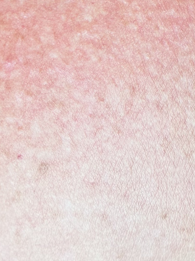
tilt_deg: -69.3
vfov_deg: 18.4
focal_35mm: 90
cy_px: -167
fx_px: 676
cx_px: 139
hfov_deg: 16.4
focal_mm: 2.22
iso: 100
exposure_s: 1/121
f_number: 2.2
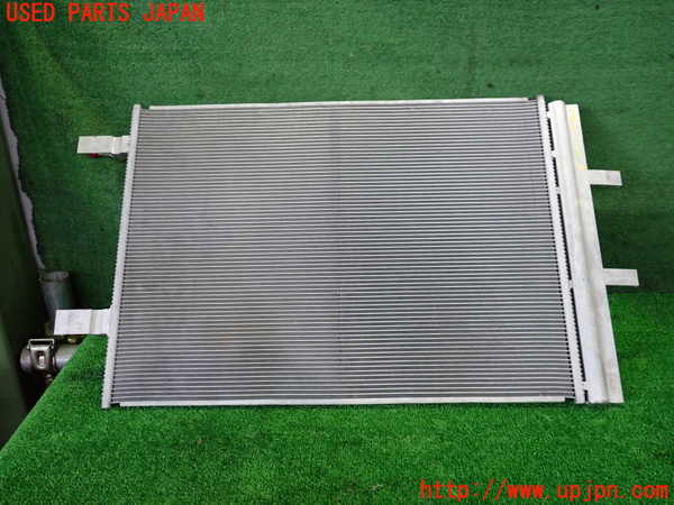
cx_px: 337
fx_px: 584
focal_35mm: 30
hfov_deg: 60.0
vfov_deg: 46.8
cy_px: 252
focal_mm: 5.4
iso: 320
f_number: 2.3
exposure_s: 1/30
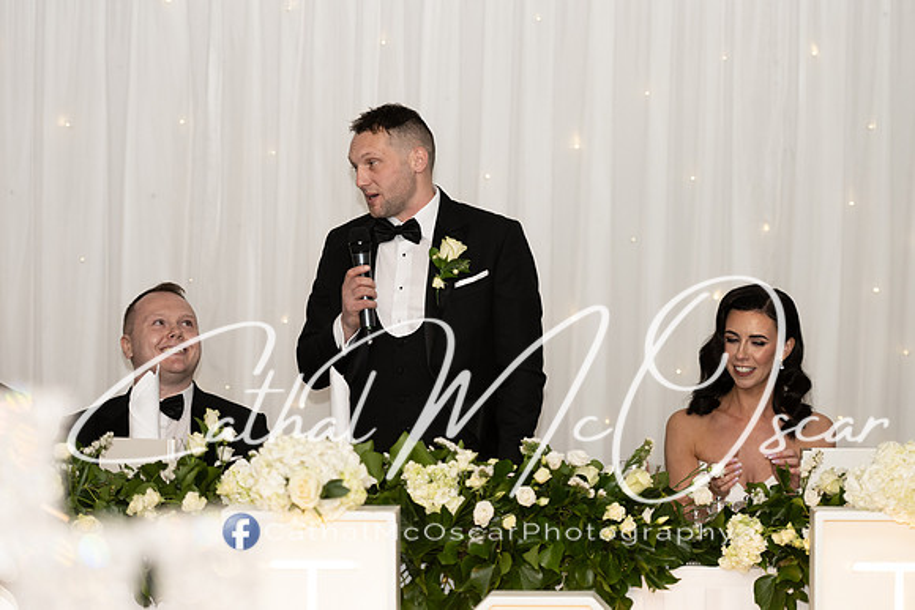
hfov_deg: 14.6
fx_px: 3573
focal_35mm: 141
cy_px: 281
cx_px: 458
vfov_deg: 9.8
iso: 400
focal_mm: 120
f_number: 2.8
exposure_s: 1/160
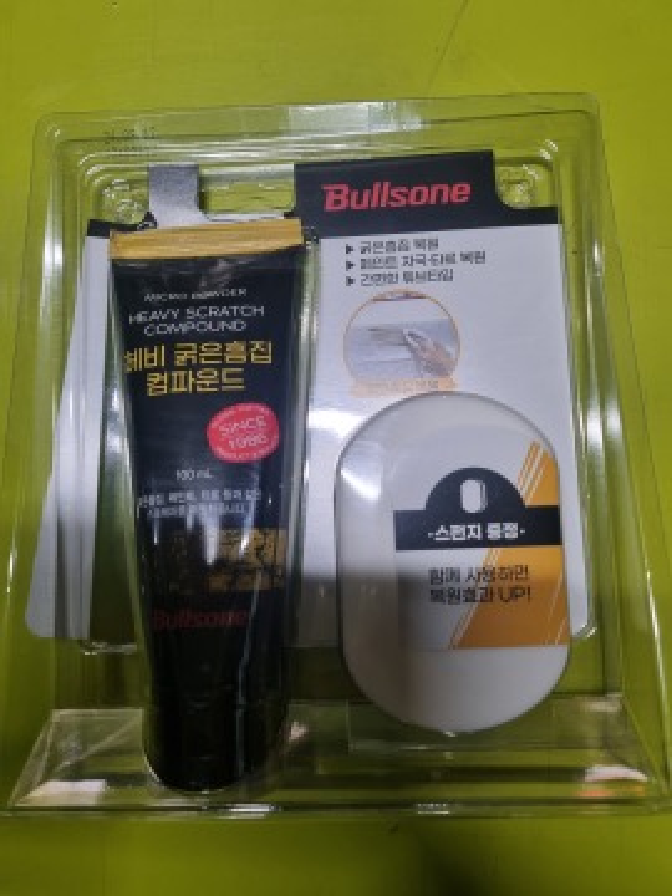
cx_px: 336
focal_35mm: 26
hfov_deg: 53.1
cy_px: 448
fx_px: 673
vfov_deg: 67.3
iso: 250
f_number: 1.8
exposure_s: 1/40
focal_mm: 5.4
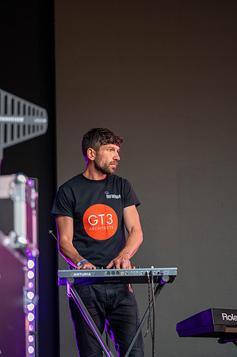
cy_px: 178
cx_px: 118
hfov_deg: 16.0
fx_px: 841
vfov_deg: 23.9
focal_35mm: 85
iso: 450
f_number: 2
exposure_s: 1/200
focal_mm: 85
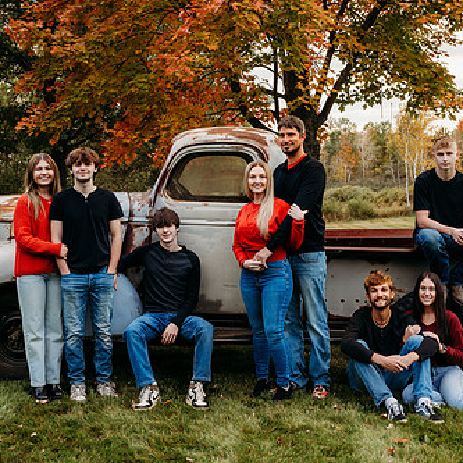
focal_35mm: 55
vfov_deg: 31.0
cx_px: 260
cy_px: 200
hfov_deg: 31.1
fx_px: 832
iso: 400
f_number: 5.6
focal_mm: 36
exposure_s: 1/250
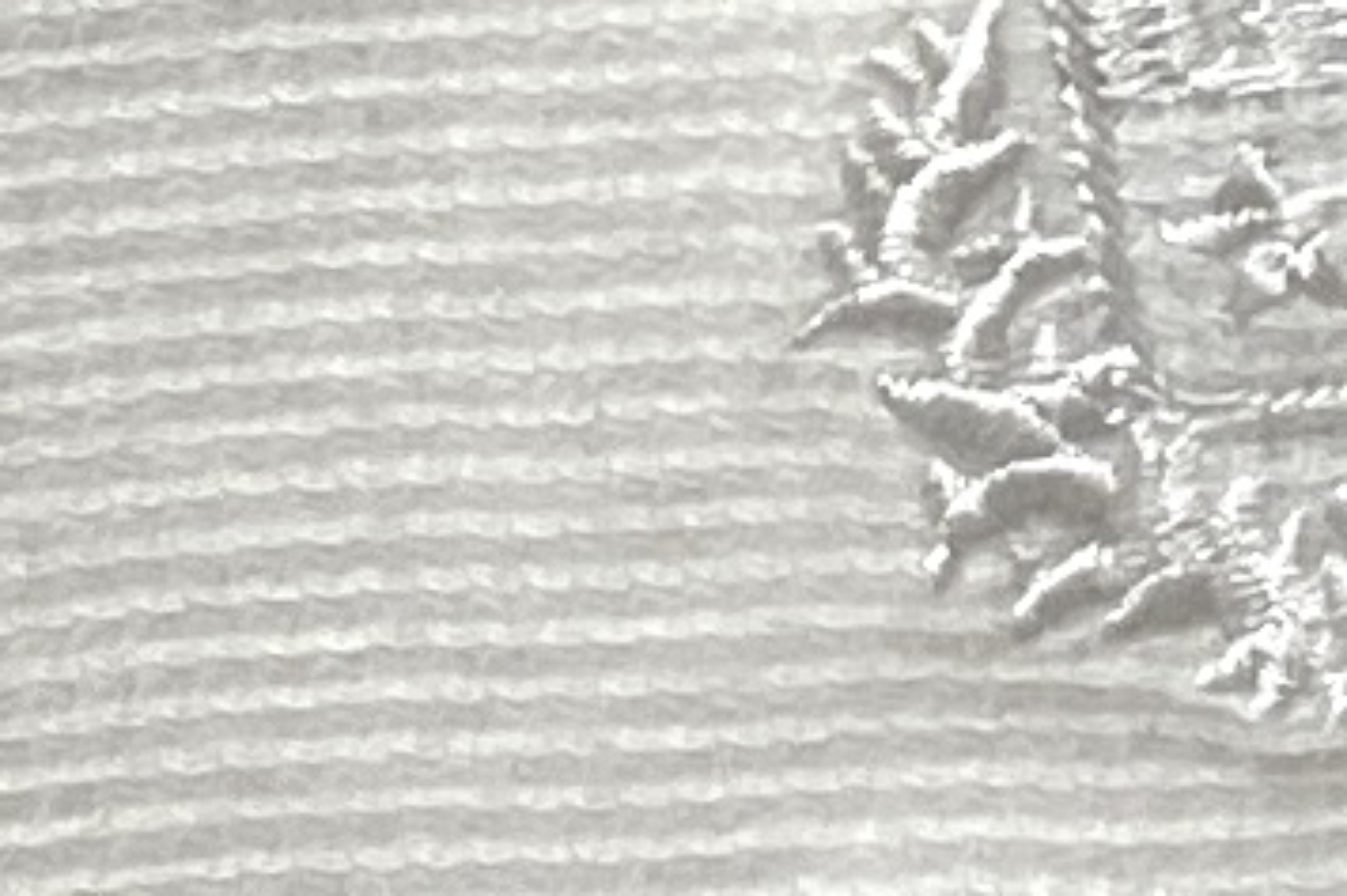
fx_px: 3291
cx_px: 1563
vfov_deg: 15.4
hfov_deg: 21.7
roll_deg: +7.6
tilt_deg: -10.9
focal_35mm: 88
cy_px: 724
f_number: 1.8
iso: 40
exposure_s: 1/122
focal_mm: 4.25
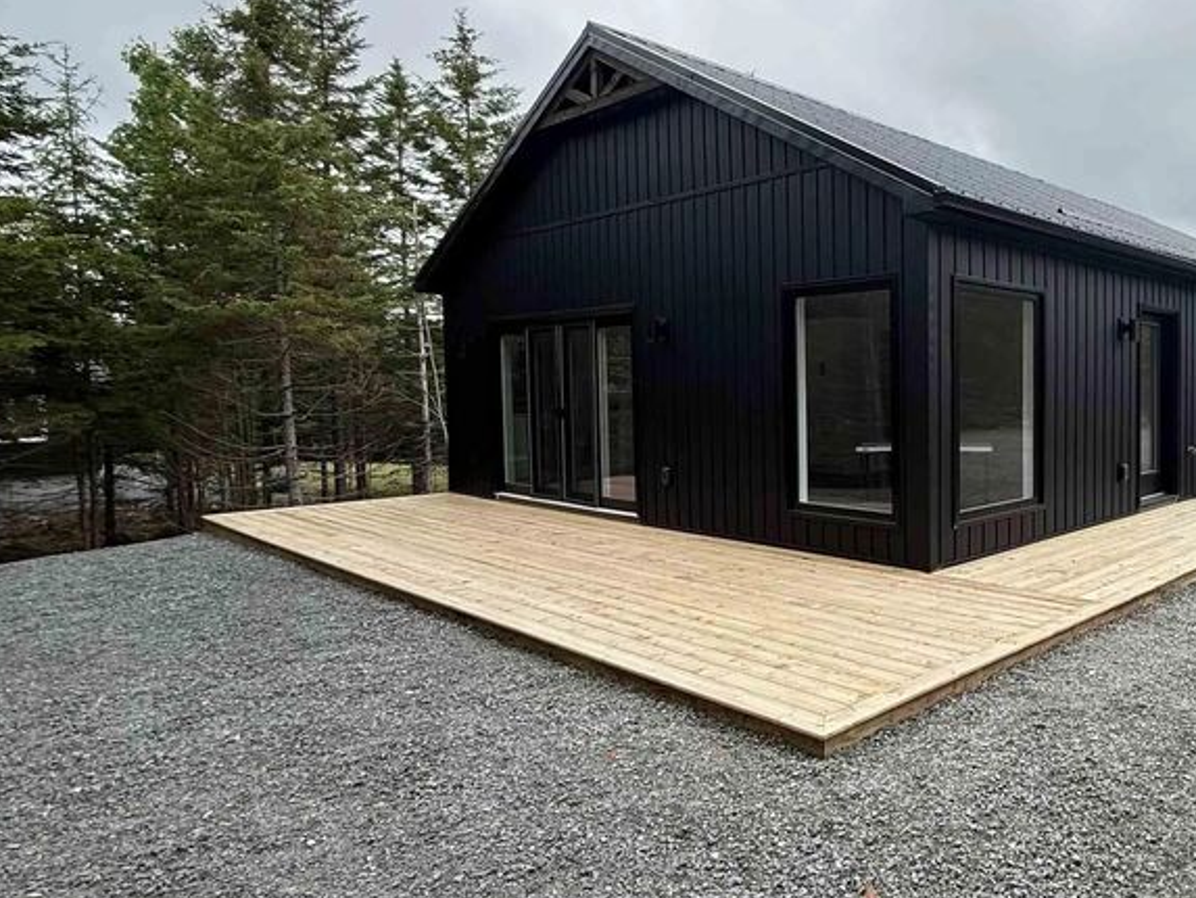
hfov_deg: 62.5
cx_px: 983
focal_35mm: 25
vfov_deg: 54.9
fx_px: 864
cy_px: 426
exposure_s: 1/928
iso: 50
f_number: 2.2
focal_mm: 2.22
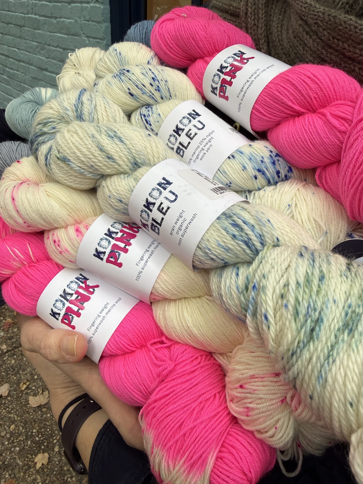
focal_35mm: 24
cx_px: 182
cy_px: 242
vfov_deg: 71.6
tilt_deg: -30.6
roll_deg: -3.9
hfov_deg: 56.8
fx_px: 336
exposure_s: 1/99
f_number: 2.2
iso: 100
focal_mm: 2.22
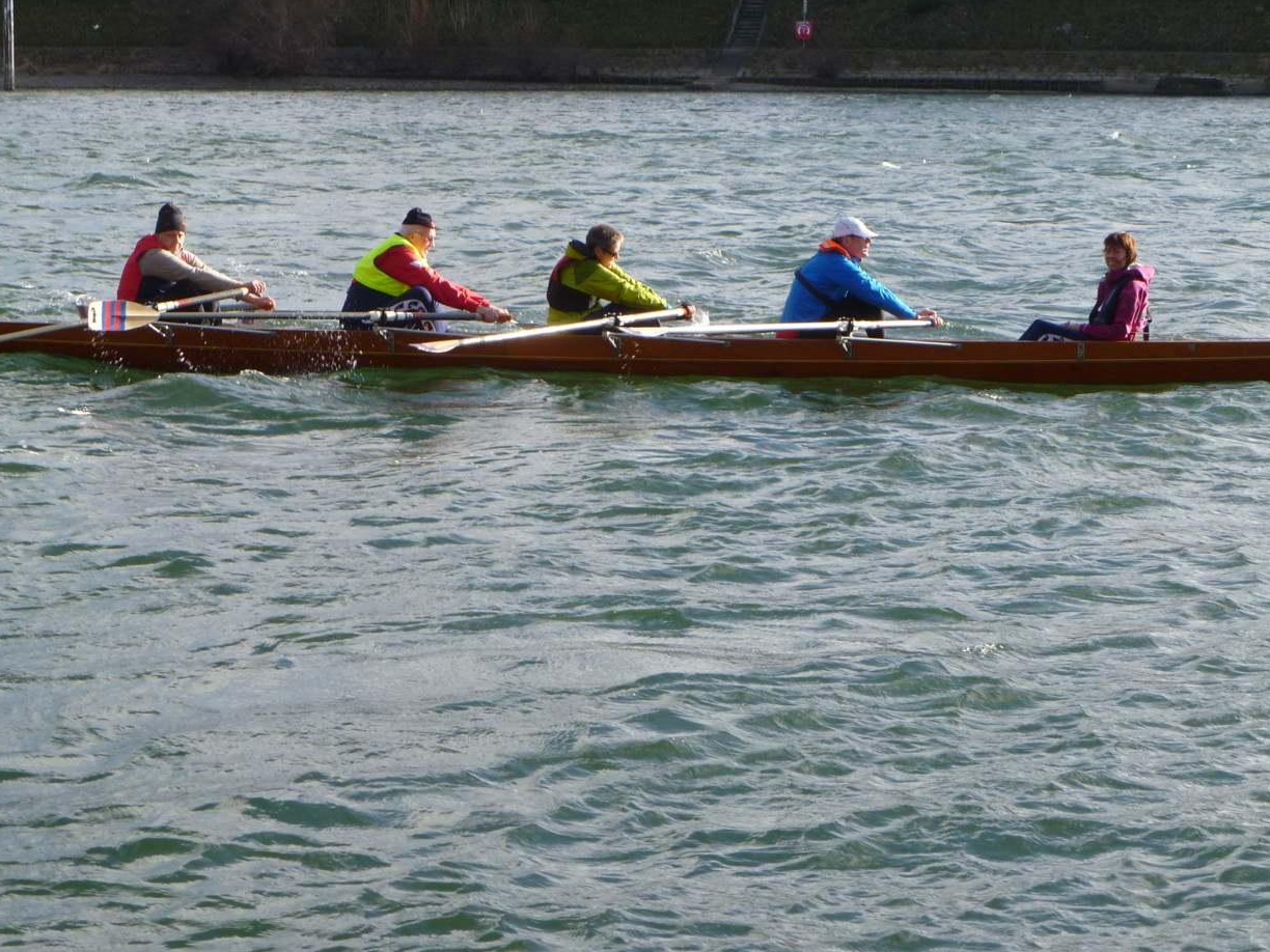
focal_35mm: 98
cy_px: 397
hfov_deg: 20.0
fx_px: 3595
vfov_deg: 15.1
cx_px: 535
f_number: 4.4
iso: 80
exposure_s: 1/200
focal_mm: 13.3
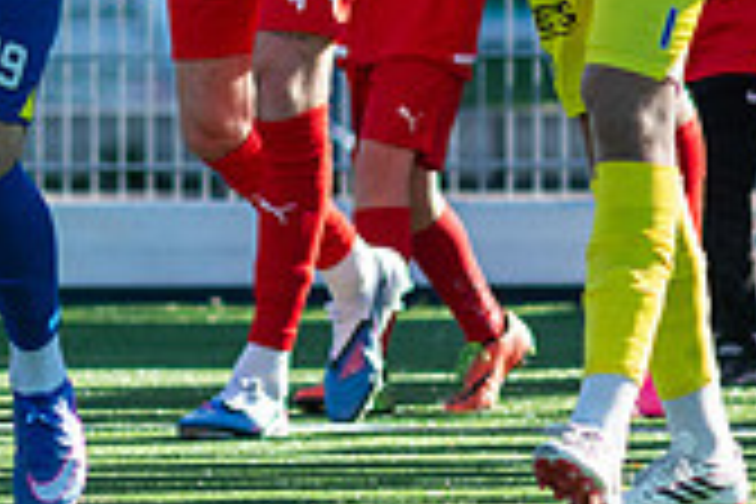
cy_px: -308
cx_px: 320
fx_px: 34479
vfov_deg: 0.8
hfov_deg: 1.3
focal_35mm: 1642
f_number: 3.2
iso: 320
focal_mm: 300
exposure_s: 1/2000
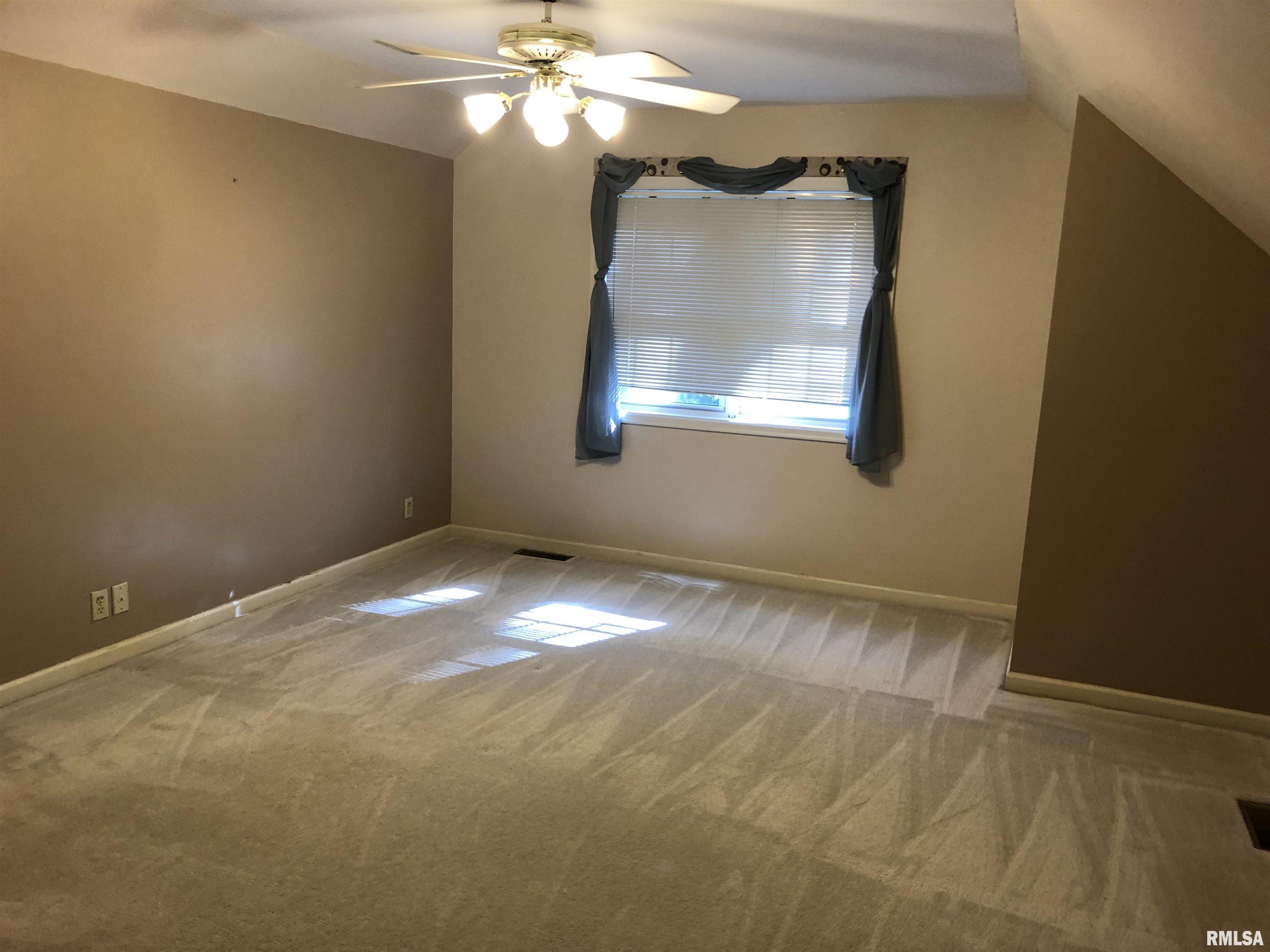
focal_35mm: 28
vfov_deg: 49.7
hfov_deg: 63.4
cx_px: 635
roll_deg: -0.9
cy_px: 476
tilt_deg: -9.3
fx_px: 1027
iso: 40
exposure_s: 1/17
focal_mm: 3.99
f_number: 1.8
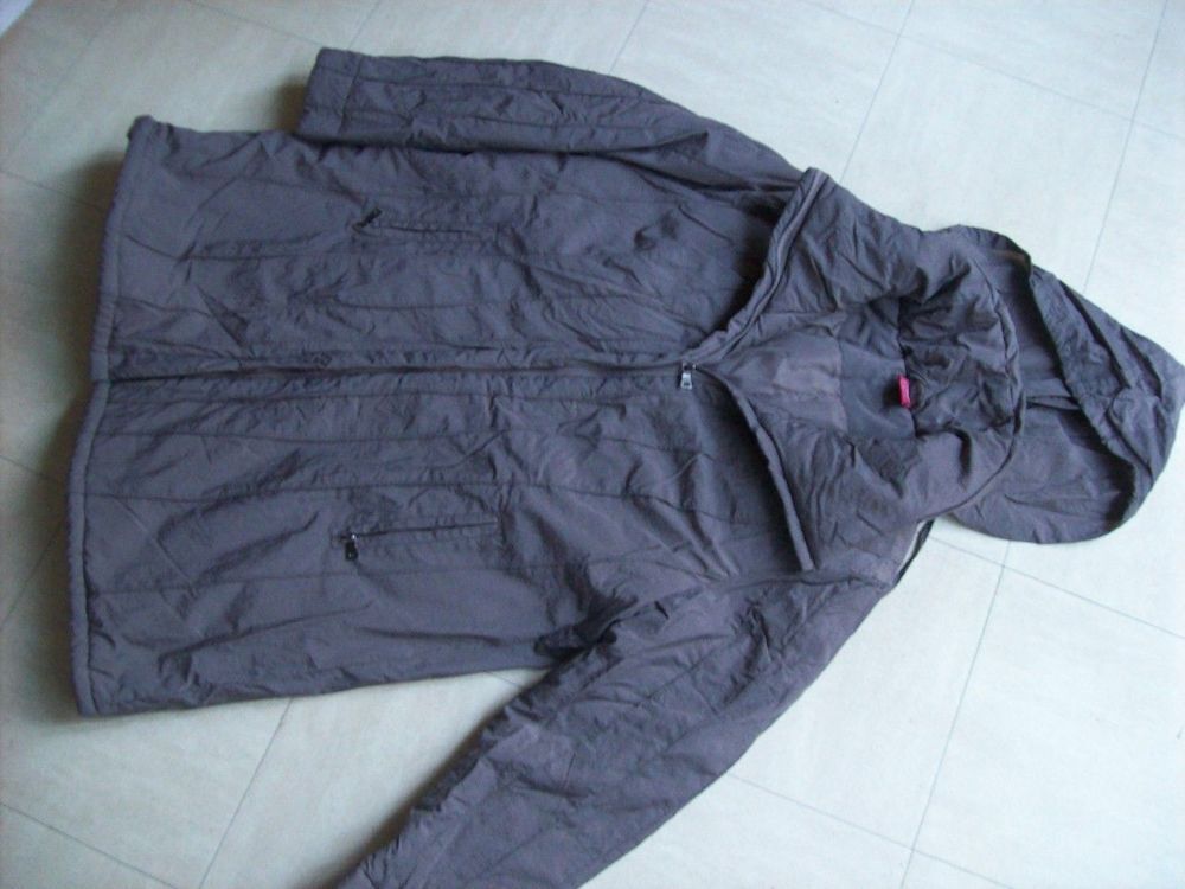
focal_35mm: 36
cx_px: 592
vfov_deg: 39.7
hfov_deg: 51.4
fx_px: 1232
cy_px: 444
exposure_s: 1/8
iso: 200
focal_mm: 6
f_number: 2.7
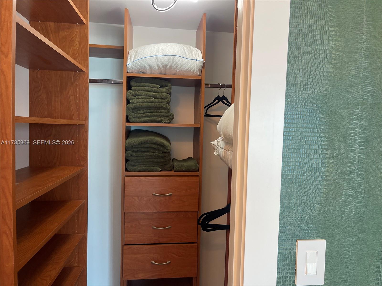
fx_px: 276
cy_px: 143
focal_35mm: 25
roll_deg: -2.5
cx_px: 191
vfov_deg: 54.9
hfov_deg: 69.4
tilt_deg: -4.3
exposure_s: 1/120
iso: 125
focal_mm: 5.1
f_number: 1.6
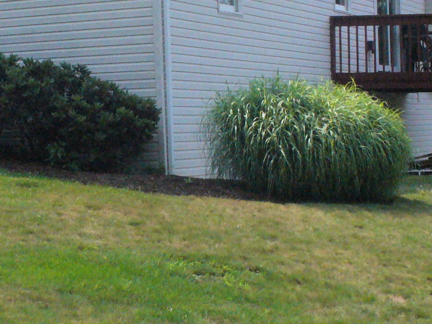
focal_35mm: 101
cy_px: 159
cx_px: 104
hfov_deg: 19.3
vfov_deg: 14.6
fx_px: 1260
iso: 400
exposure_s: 1/1300
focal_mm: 6.1
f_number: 5.6
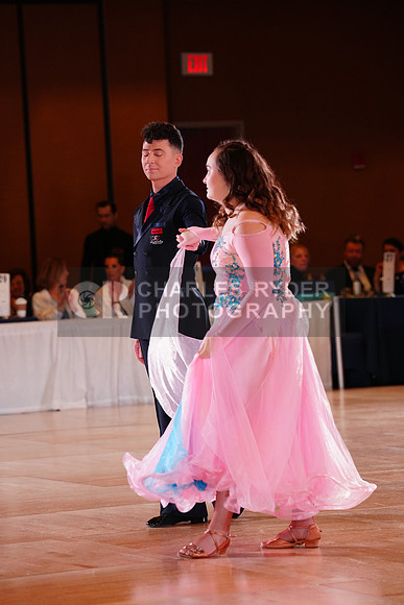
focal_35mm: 171
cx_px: 202
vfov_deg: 12.0
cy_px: 302
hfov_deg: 8.0
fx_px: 2877
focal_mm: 171
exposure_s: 1/160
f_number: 5
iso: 1600
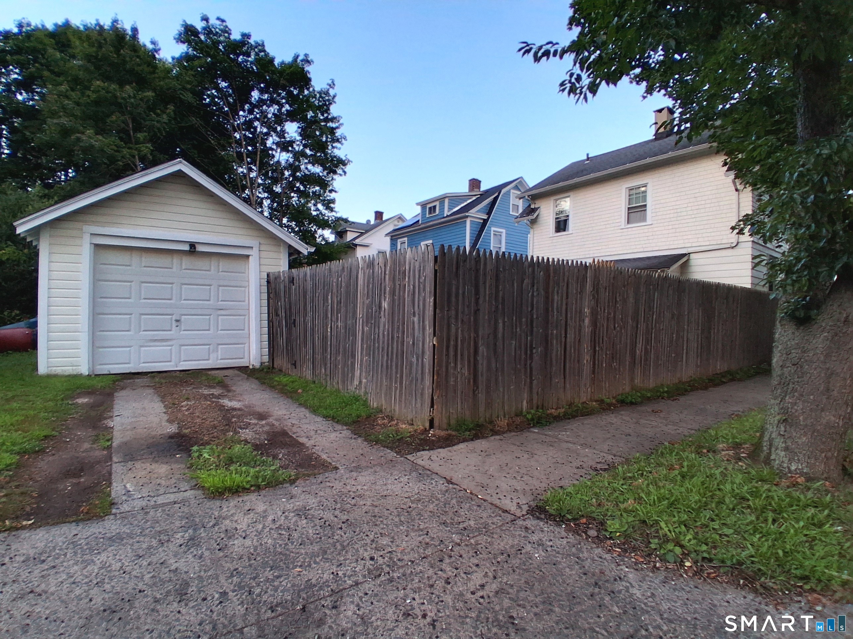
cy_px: 320
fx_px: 419
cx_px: 426
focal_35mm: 17
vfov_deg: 74.7
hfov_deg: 91.0
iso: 160
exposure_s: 1/60
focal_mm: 1.4
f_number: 2.2
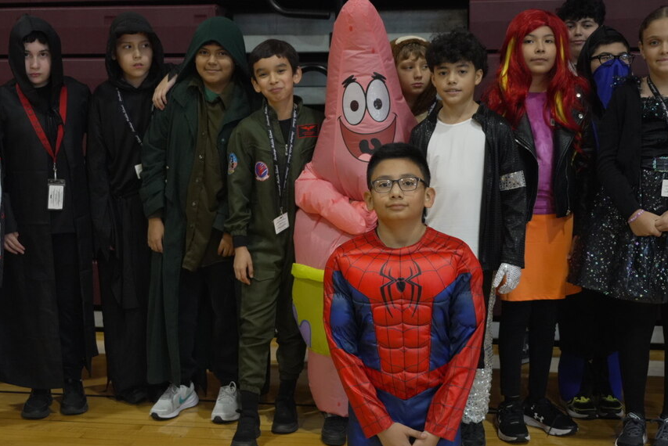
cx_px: 312
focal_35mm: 54
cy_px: 224
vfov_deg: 25.1
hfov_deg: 36.8
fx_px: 1003
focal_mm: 45
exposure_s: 1/200
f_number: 4.5
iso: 5000
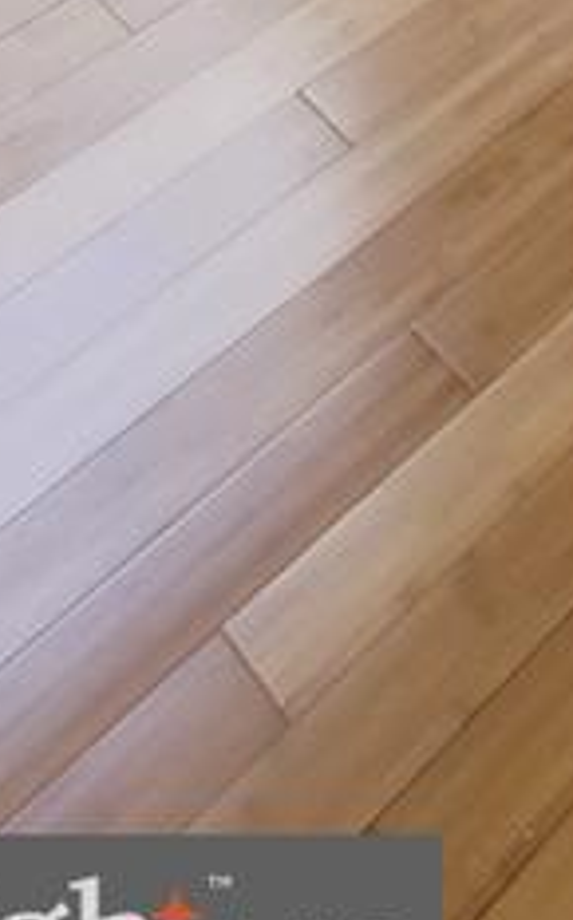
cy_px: -1070
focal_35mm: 64
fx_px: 1604
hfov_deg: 14.3
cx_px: 1348
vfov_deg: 17.4
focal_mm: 2.2
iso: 100
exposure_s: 1/120
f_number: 2.2
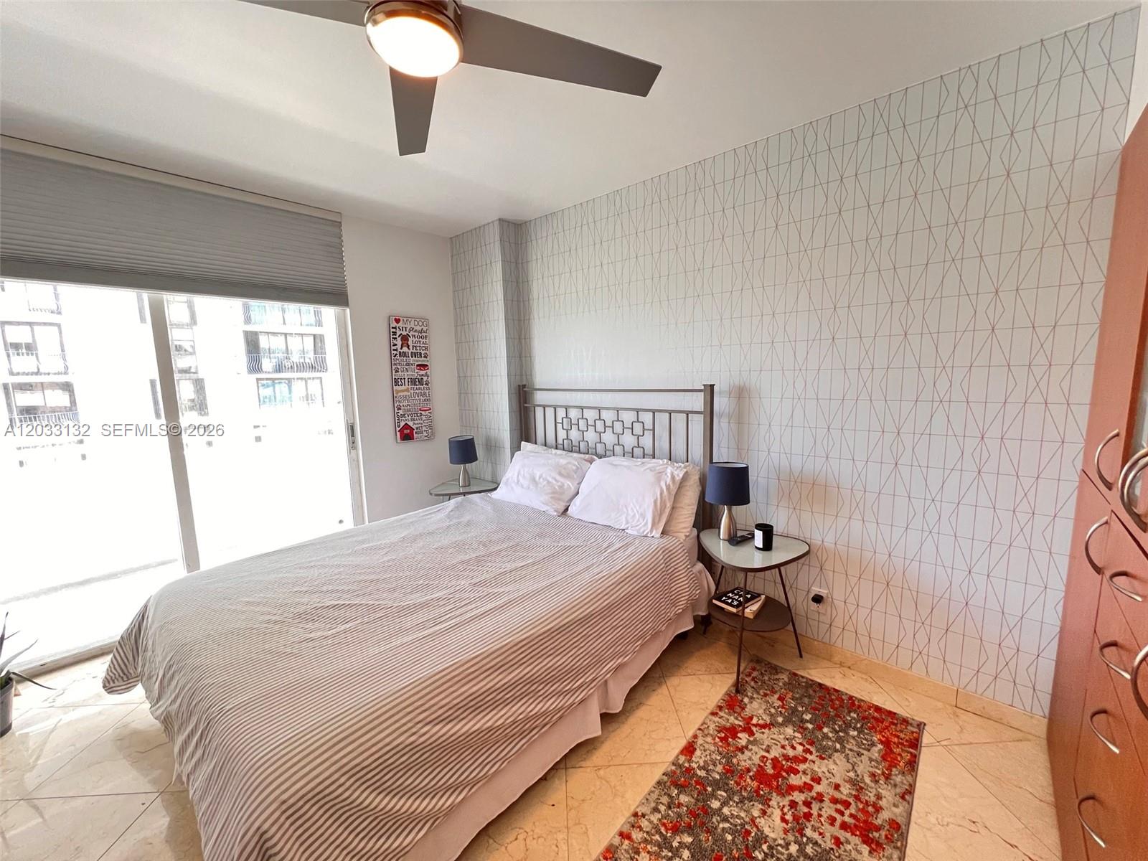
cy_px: 430
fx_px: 431
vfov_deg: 89.9
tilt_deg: -7.2
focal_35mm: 13
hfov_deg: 106.2
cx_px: 574
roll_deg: +1.1
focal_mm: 1.57
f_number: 1.8
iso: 250
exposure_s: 1/60
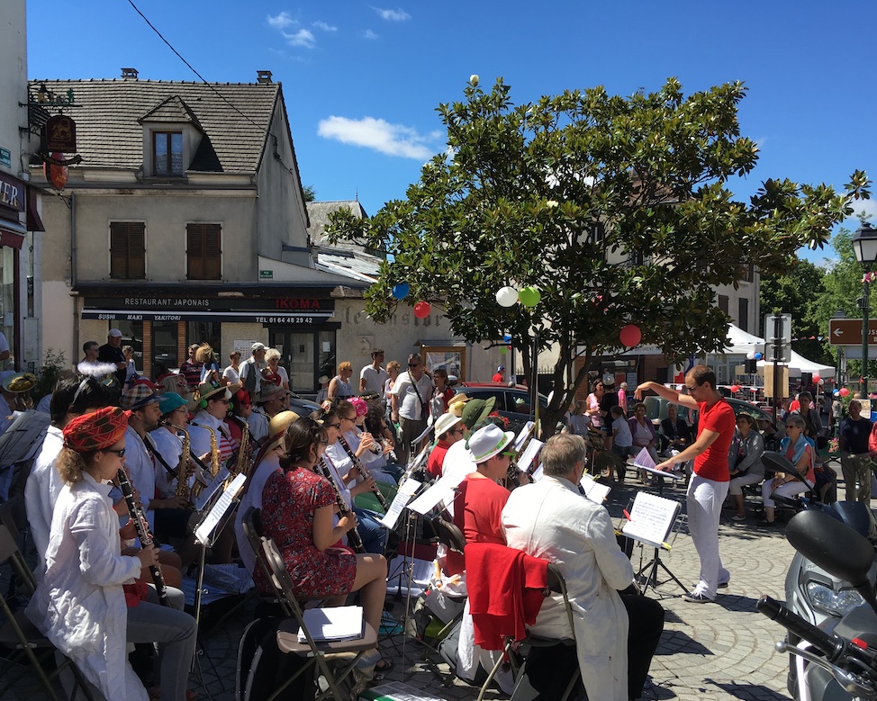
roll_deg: -0.2
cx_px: 451
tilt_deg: -2.7
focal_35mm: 31
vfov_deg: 47.1
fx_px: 805
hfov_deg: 57.2
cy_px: 357
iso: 25
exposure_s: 1/1183
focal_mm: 4.15
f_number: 2.2
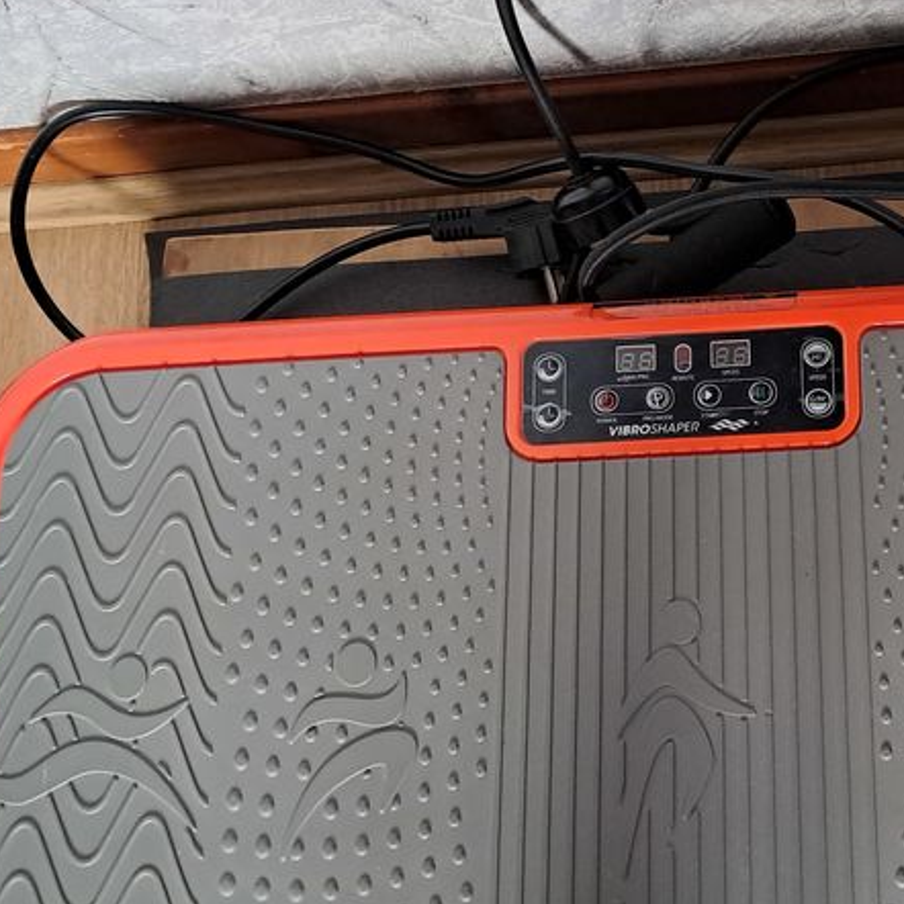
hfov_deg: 30.1
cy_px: 481
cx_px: 830
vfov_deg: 31.6
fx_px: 1595
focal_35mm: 54
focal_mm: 4
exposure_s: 1/60
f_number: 1.8
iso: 640
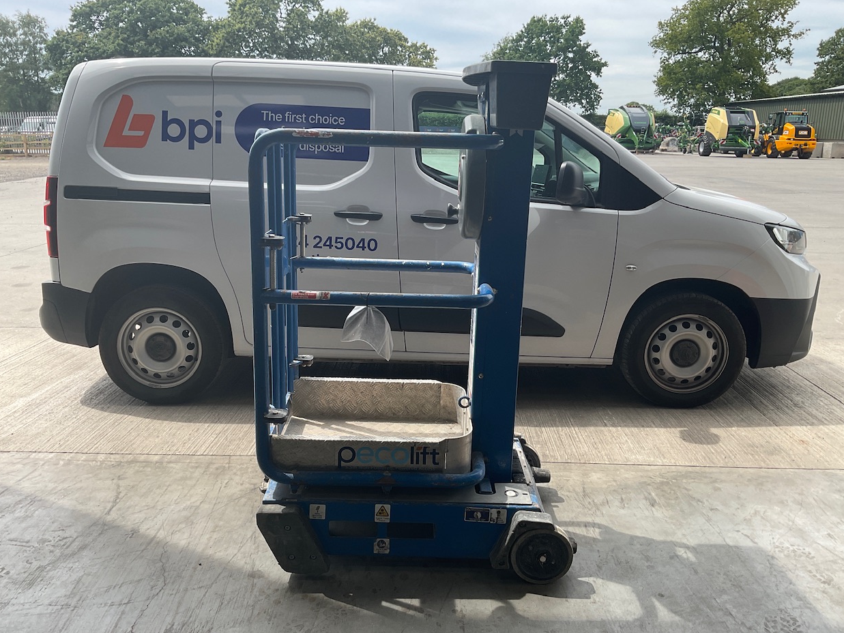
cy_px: 316
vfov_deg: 46.8
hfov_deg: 60.0
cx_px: 418
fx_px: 732
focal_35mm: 30
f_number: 1.8
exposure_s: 1/593
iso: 16
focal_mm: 3
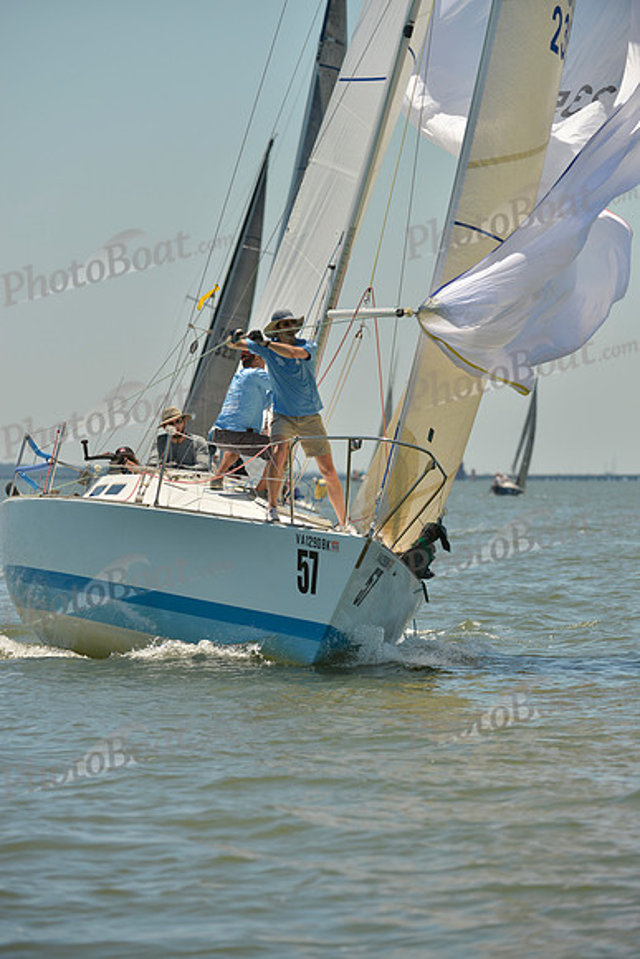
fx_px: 5863
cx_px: 320
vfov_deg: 9.4
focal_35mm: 220
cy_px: 480
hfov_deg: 6.2
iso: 200
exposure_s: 1/1600
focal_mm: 220
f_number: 5.6
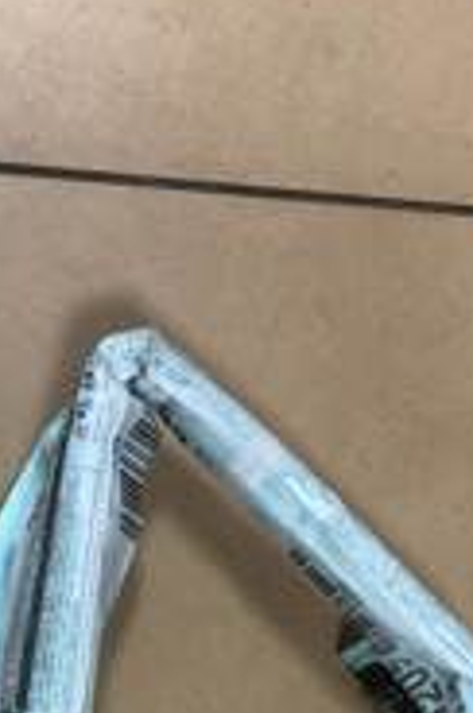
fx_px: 1503
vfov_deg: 24.1
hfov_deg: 17.9
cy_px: 876
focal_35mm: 76
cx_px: 231
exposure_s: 1/20
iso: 40
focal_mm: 4
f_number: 1.8
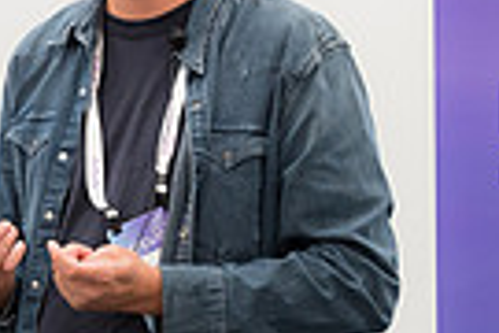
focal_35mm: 859
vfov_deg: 1.6
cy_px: 46
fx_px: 11906
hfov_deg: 2.4
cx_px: 140
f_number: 2.8
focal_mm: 200
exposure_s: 1/125
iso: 800
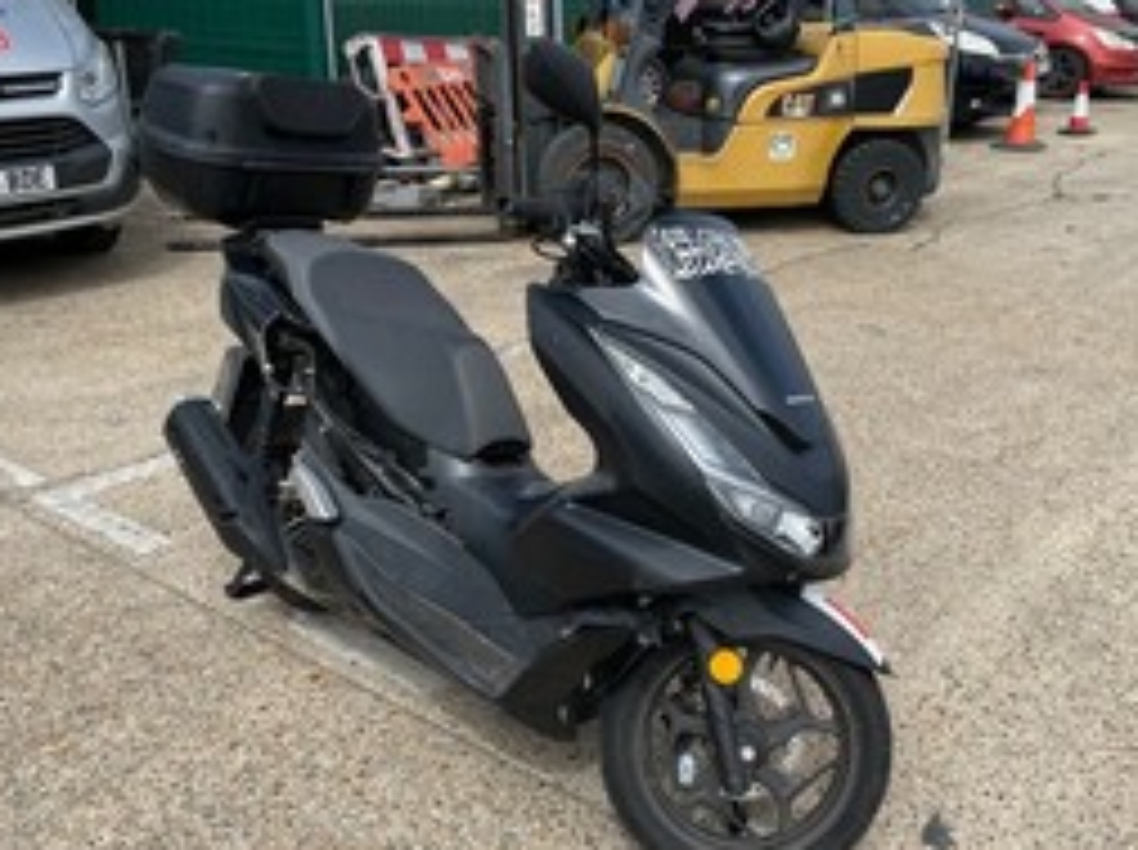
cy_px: 481
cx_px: 598
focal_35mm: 36
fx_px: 1182
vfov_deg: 39.5
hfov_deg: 51.4
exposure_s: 1/2618
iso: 32
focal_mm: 4.2
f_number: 1.6
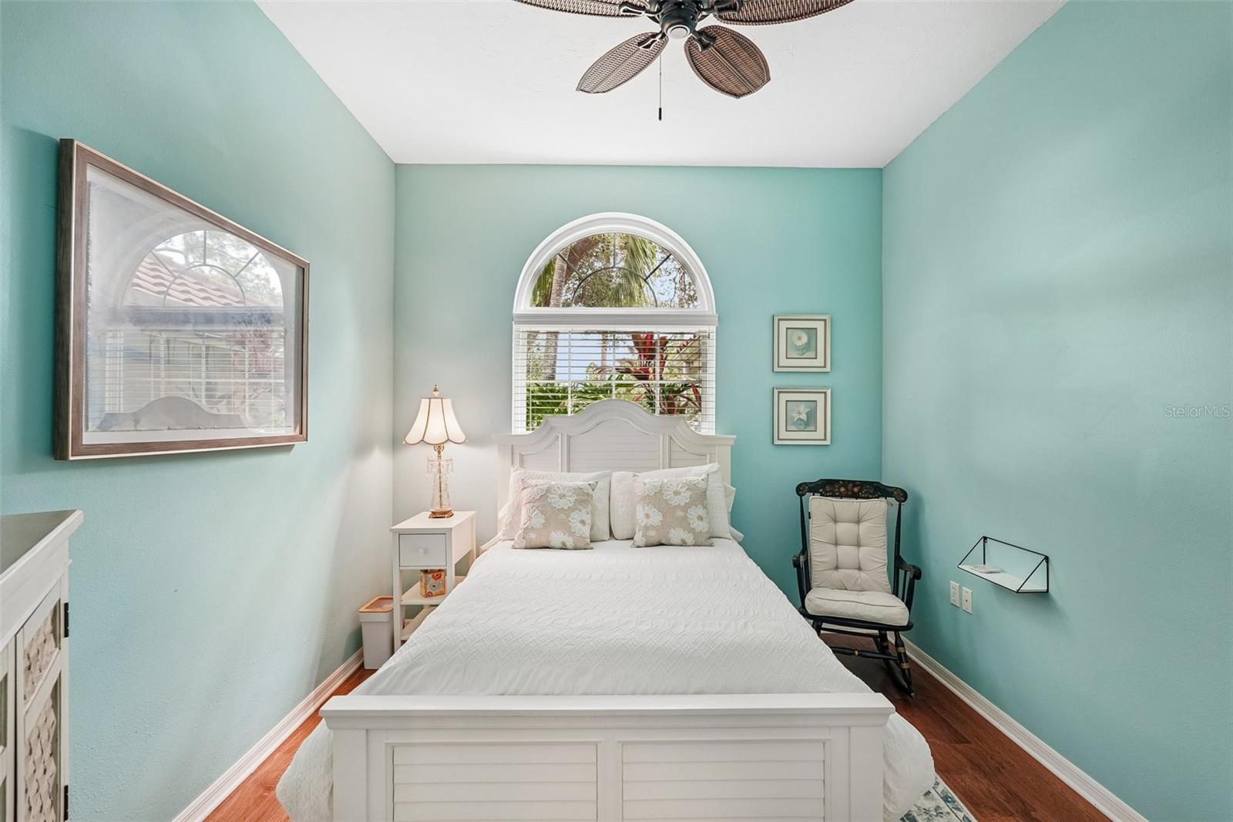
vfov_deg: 73.7
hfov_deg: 96.7
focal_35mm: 16
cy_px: 411
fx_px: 548
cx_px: 616
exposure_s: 1/10
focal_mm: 16
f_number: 8
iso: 400
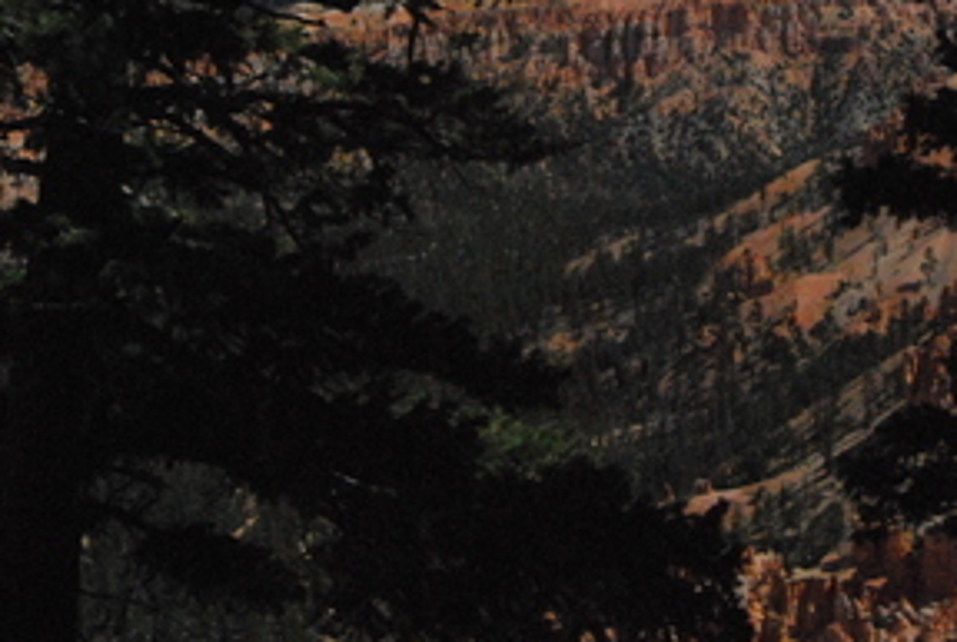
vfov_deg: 17.8
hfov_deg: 26.7
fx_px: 1997
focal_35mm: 75
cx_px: 661
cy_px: 10
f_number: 25
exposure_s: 1/2500
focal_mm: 24
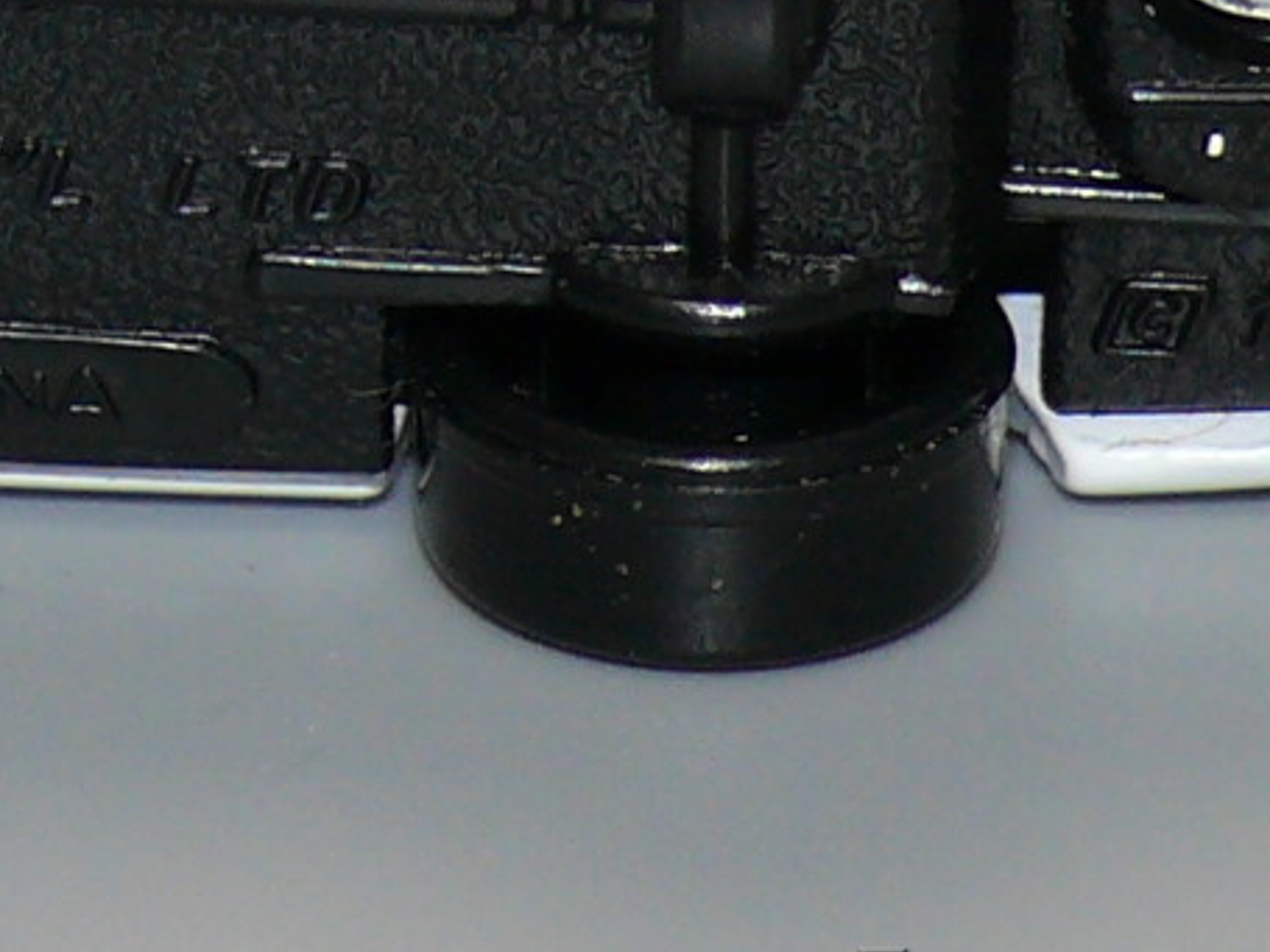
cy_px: -355
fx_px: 14965
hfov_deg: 4.8
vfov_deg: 3.6
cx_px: -50
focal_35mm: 408
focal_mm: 14.3
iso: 100
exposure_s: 1/30
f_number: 4
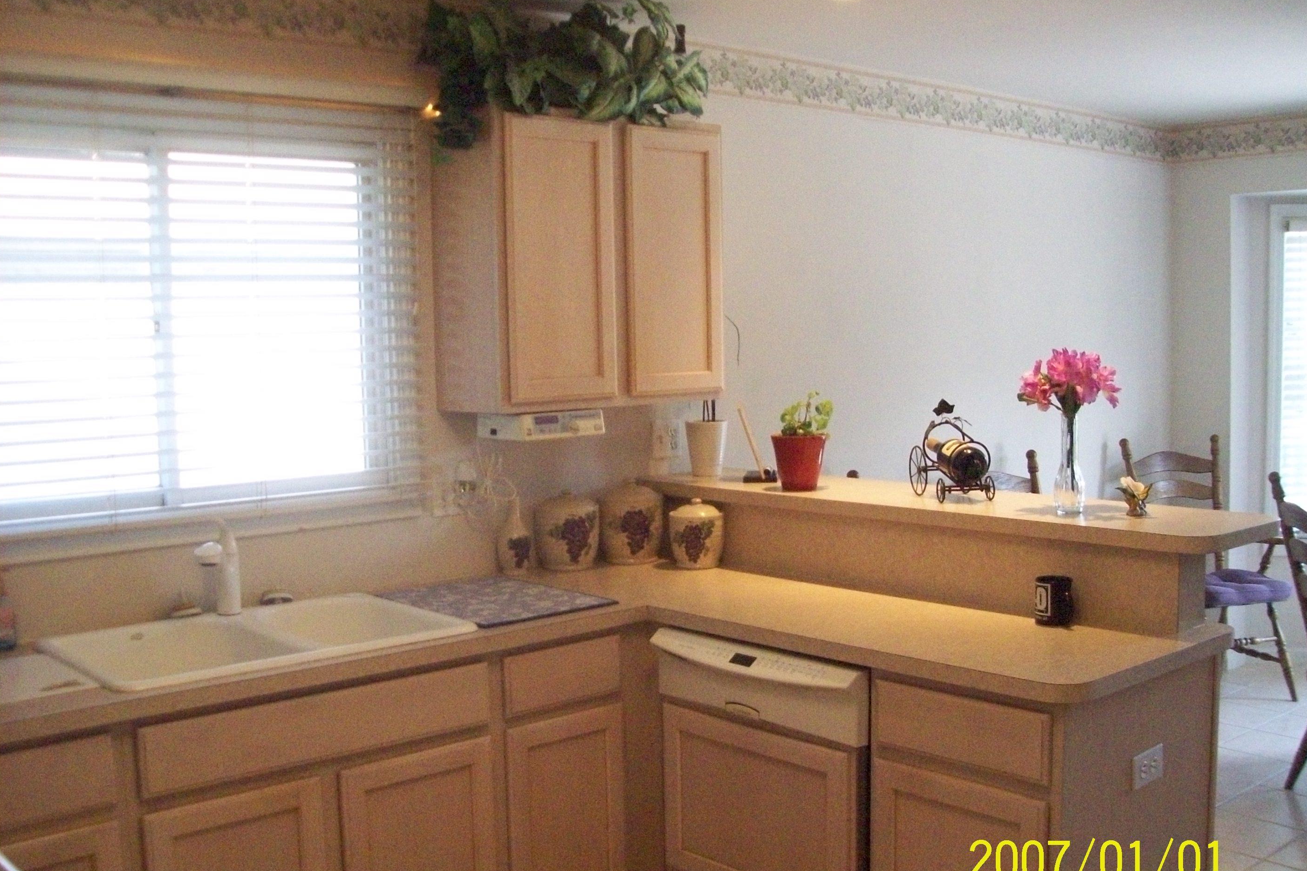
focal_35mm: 38
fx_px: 1380
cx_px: 659
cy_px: 460
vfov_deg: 35.0
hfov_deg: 50.7
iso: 437
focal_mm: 6
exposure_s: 1/128
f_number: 2.7
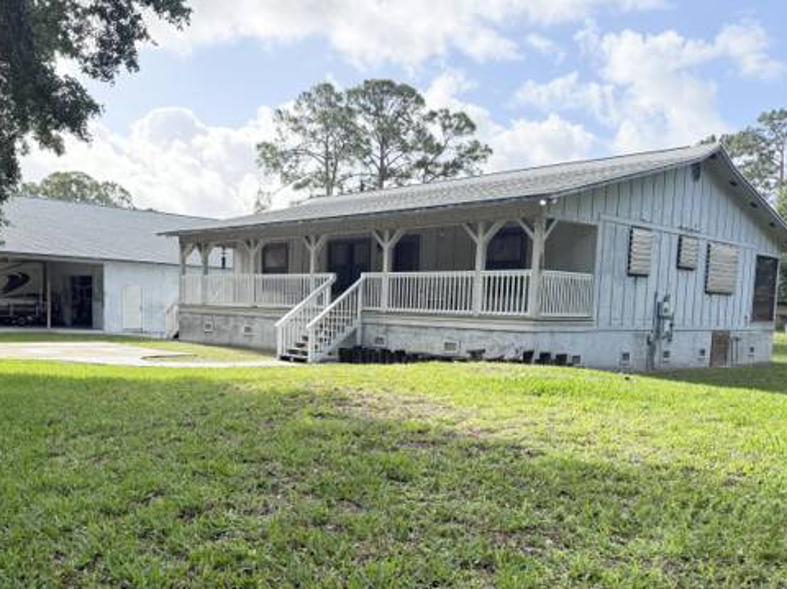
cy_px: 367
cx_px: 323
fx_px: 727
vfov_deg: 43.8
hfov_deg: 56.5
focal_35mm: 32
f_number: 1.78
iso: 100
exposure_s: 1/1653
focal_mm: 6.76
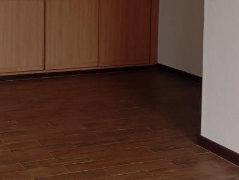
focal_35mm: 69
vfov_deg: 20.8
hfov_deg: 27.2
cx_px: 25
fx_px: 477
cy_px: 8
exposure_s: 1/24
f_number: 1.8
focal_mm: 4.22
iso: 1130
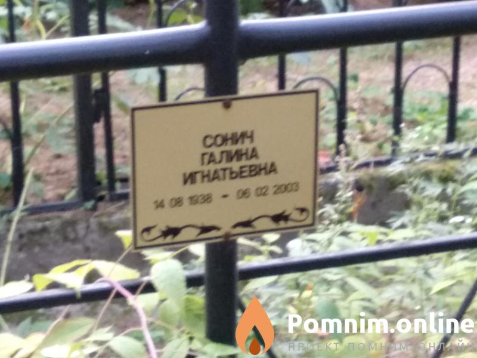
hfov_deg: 67.3
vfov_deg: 53.1
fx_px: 358
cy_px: 179
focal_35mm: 26
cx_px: 238
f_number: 2.2
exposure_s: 1/24
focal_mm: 3.81
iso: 640
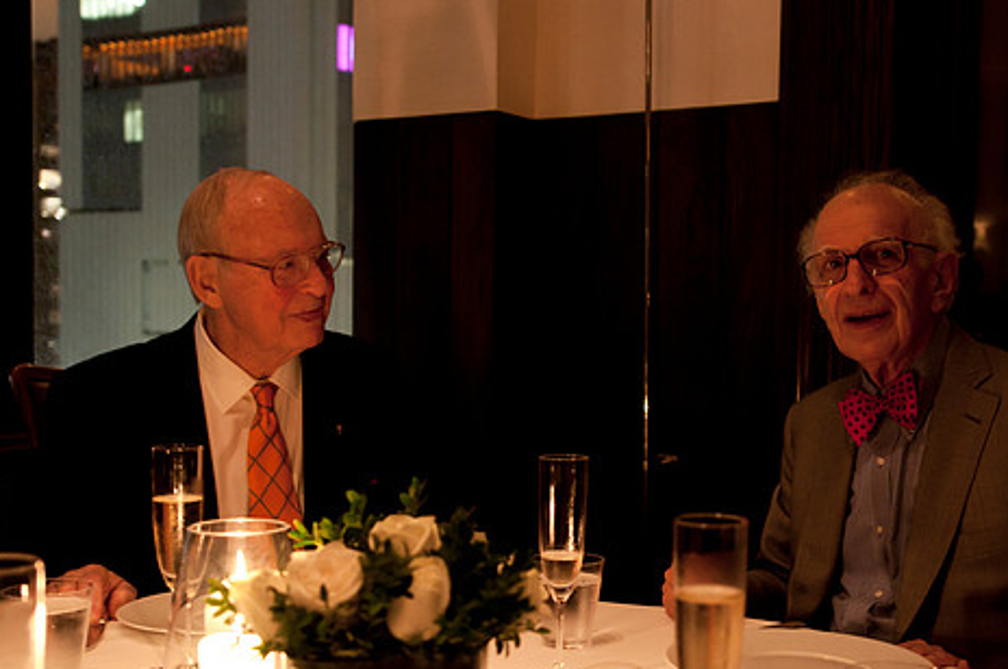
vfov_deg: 29.7
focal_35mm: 45
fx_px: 1258
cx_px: 606
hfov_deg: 43.4
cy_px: 386
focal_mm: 24
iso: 1000
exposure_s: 1/8
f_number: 2.8
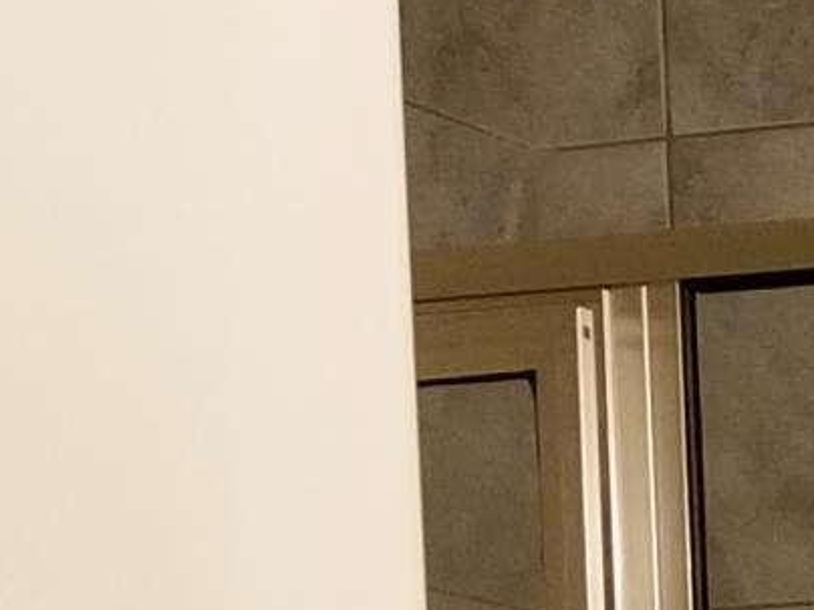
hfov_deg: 8.5
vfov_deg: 6.9
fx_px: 4538
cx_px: 2472
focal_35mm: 193
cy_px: 1824
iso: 160
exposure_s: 1/40
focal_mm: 4.3
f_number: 1.7
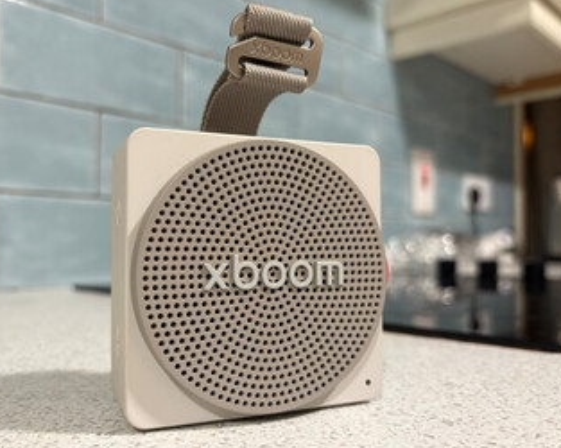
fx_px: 465
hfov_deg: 62.2
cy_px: 227
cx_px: 263
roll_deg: -0.4
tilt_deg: +1.6
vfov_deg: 51.5
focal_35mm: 28
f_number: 1.6
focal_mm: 5.96
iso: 200
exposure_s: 1/50
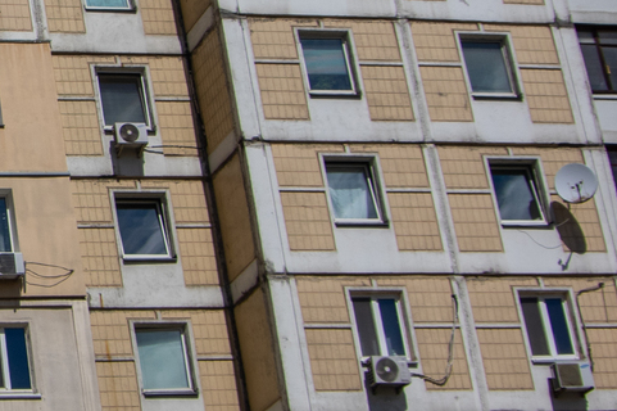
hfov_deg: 16.1
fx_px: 1970
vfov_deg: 11.8
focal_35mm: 115
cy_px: 26
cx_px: -344
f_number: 8
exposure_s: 1/1000
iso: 100
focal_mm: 18
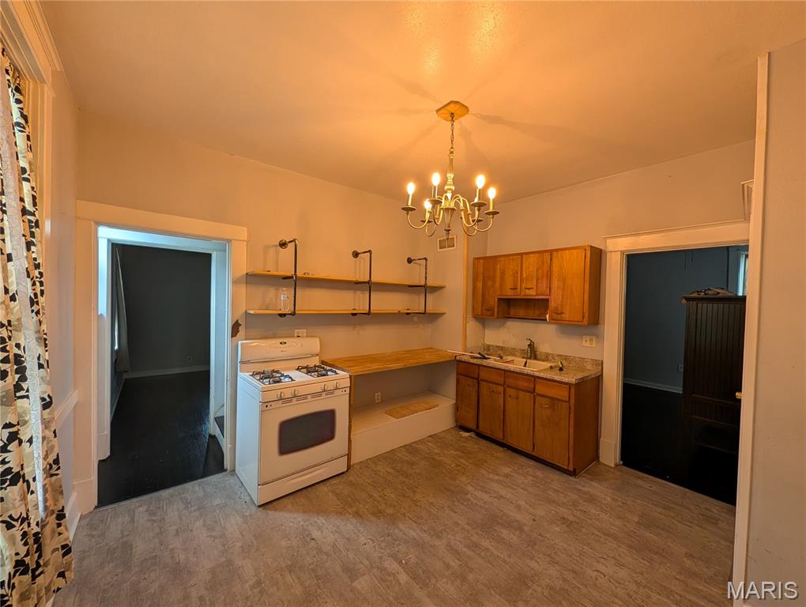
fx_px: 280
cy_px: 304
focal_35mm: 12
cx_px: 403
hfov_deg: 110.5
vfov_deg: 94.6
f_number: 1.7
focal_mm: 2.02
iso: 96
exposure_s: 1/30
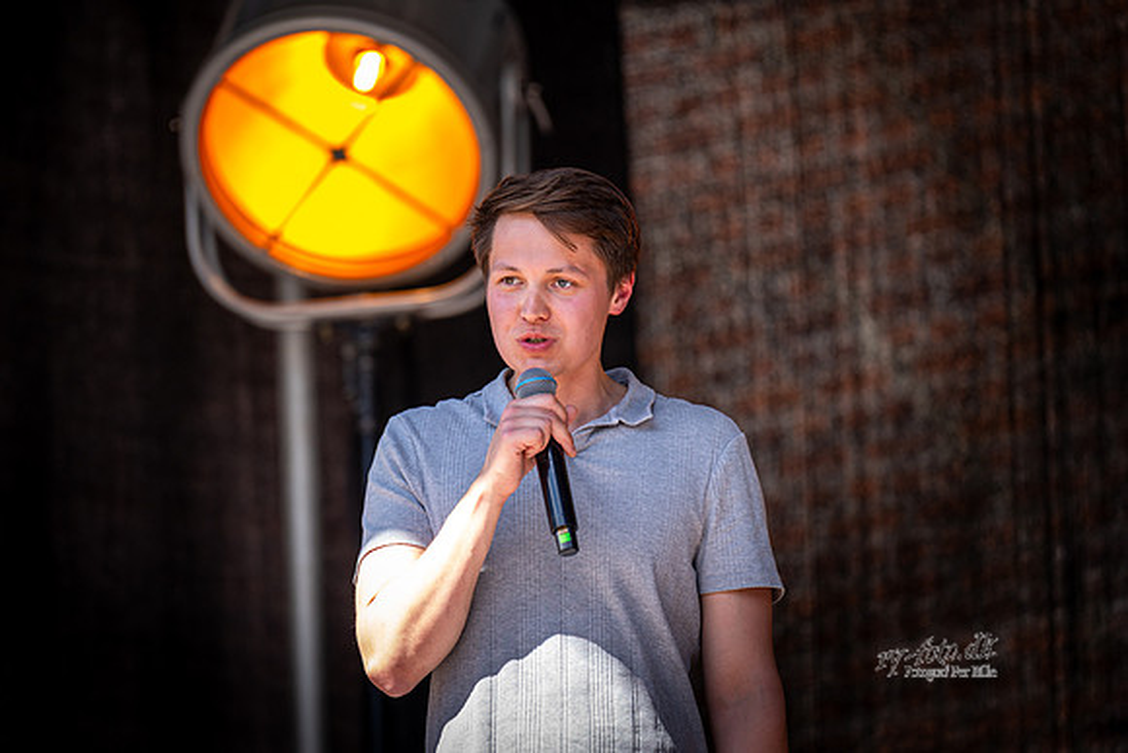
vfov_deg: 4.8
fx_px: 8979
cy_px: 376
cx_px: 531
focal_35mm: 287
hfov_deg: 7.2
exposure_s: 1/320
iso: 64
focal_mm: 200
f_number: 2.8
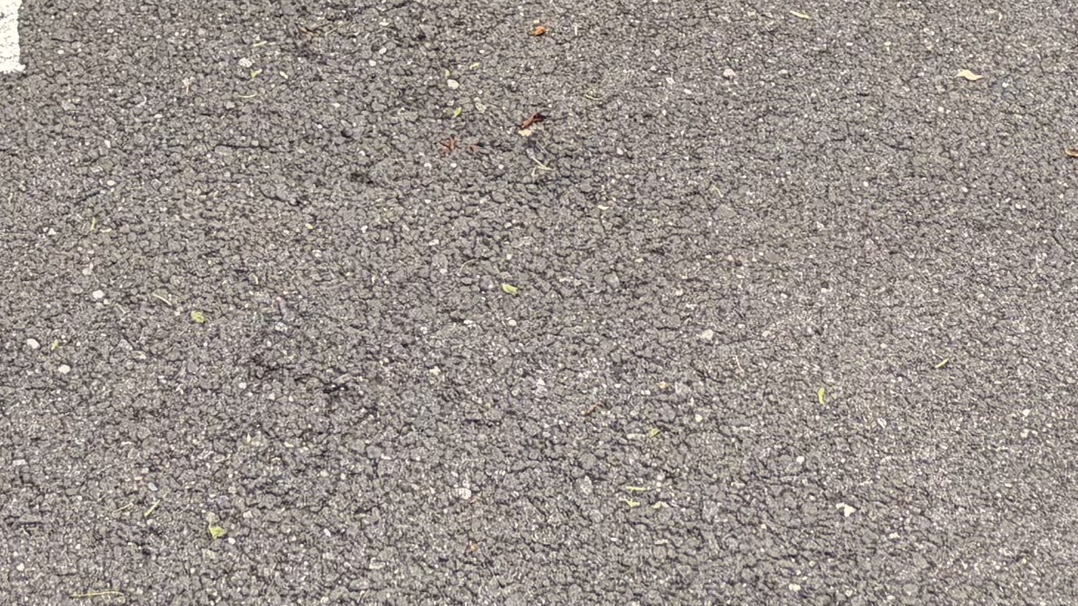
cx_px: 136
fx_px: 3173
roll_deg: +2.6
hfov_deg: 19.0
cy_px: -936
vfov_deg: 9.5
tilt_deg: -13.7
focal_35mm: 111
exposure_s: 1/492
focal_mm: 5.96
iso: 50
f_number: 1.6
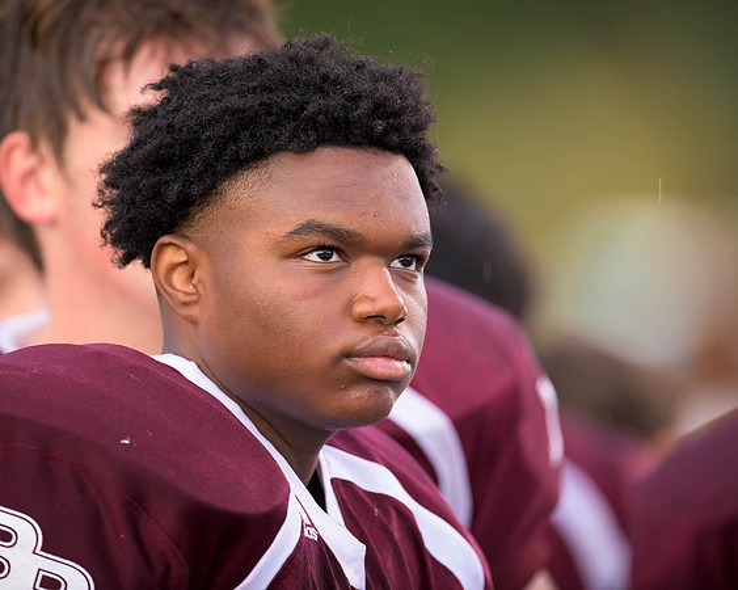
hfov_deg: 3.1
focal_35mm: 629
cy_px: 265
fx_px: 13727
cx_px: 335
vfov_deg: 2.5
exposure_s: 1/320
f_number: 4
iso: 1250
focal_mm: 500
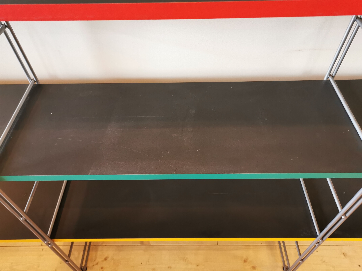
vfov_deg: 51.4
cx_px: 181
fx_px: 282
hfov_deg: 65.3
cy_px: 136
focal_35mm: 27
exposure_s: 1/50
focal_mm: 5.58
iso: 320
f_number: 1.8
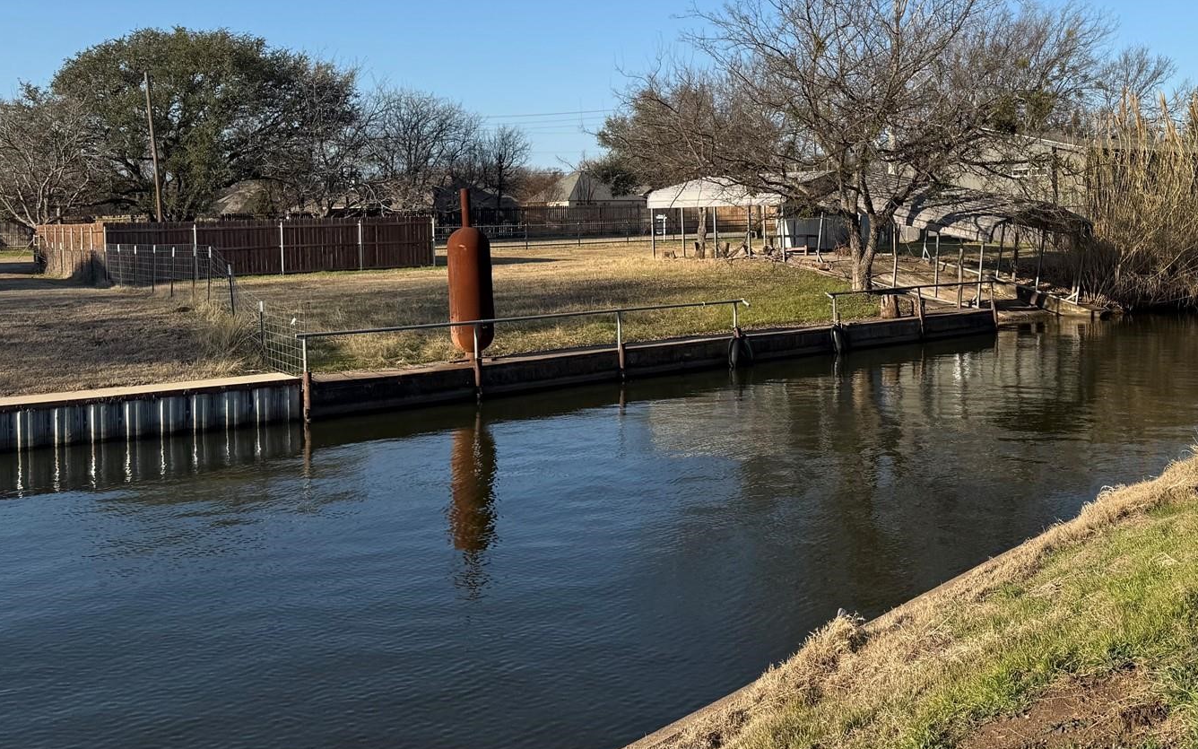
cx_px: 885
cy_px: 228
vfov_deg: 32.4
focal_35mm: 39
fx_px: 1273
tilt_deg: -0.6
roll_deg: +1.2
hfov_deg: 48.6
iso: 80
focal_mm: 6.76
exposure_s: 1/4167
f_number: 1.78
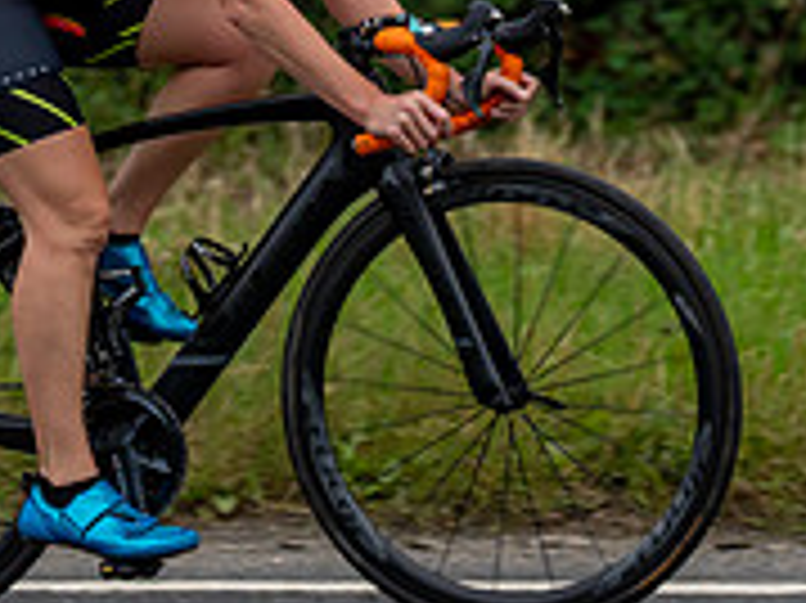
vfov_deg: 5.1
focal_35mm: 289
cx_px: 212
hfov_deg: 6.9
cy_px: -88
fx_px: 6725
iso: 800
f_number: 2.8
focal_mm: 90
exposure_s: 1/800
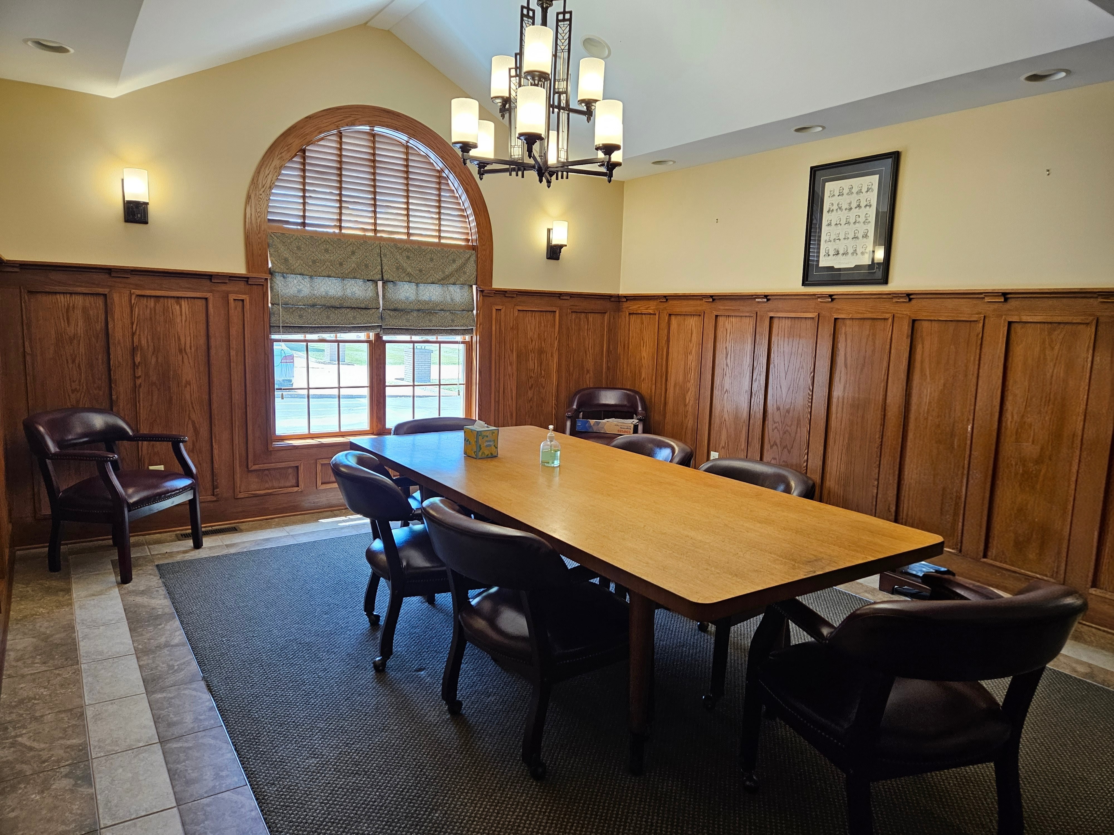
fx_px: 740
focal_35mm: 23
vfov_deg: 58.9
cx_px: 557
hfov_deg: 73.9
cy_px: 418
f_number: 1.8
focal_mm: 5.4
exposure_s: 1/120
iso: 160
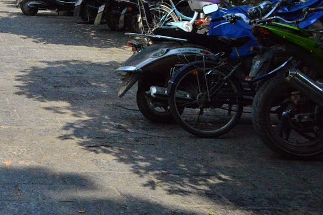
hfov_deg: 21.7
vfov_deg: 16.3
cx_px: -147
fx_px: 717
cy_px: -48
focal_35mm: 80
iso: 2800
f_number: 8
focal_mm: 18
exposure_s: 1/4000
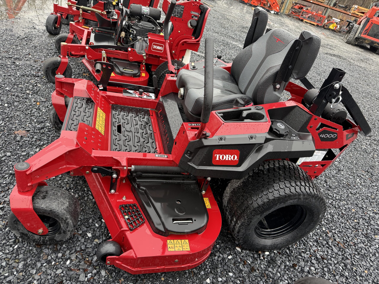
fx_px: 263
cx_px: 190
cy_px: 142
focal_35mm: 24
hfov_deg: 71.6
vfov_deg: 56.8
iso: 160
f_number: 1.78
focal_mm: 6.76
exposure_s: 1/121
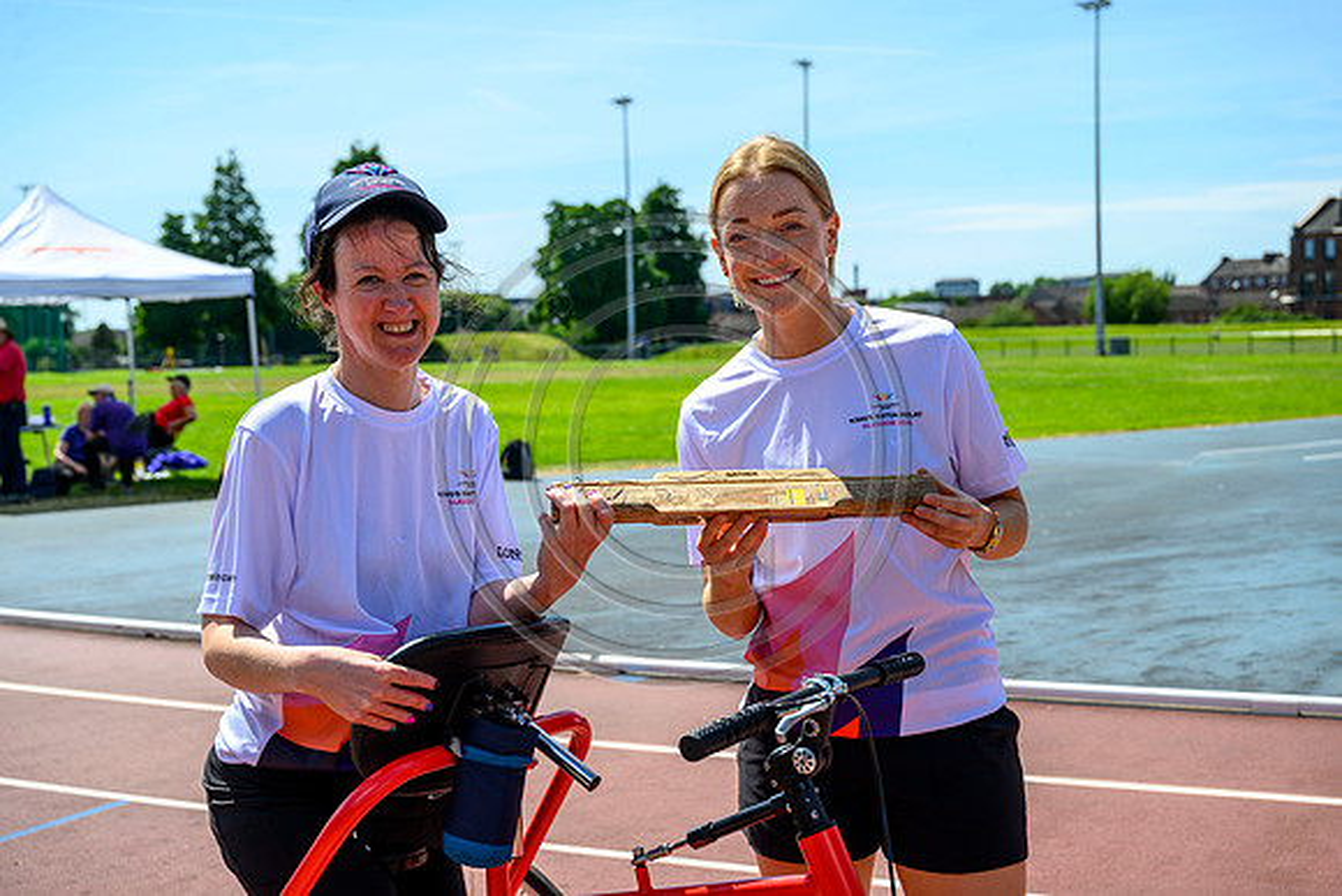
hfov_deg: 38.9
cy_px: 448
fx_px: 1902
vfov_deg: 26.5
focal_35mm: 51
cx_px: 671
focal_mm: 51
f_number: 5.6
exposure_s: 1/1000
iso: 200
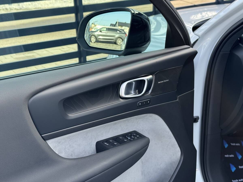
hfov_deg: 39.7
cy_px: 91
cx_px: 122
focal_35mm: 48
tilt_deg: -23.0
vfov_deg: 30.3
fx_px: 337
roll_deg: +1.9
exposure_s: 1/352
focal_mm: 6.76
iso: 64
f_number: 1.78
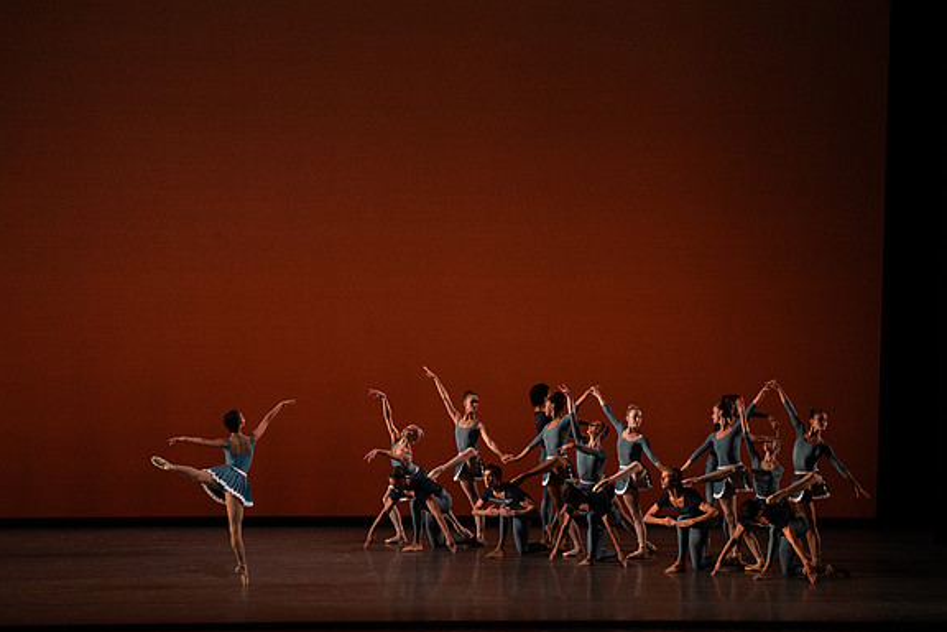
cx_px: 472
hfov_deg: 14.1
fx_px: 3840
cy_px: 317
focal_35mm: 146
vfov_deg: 9.4
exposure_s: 1/400
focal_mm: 145
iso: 5000
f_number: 9
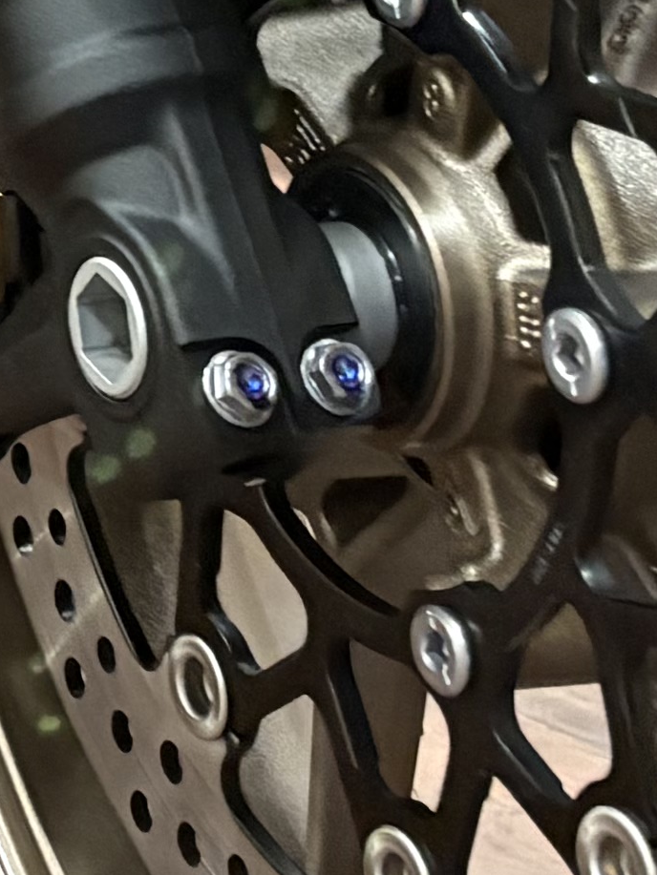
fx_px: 4099
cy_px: -786
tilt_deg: +2.9
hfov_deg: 8.4
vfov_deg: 11.2
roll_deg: +1.0
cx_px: -884
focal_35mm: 162
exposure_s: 1/40
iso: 640
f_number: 1.6
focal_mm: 5.96
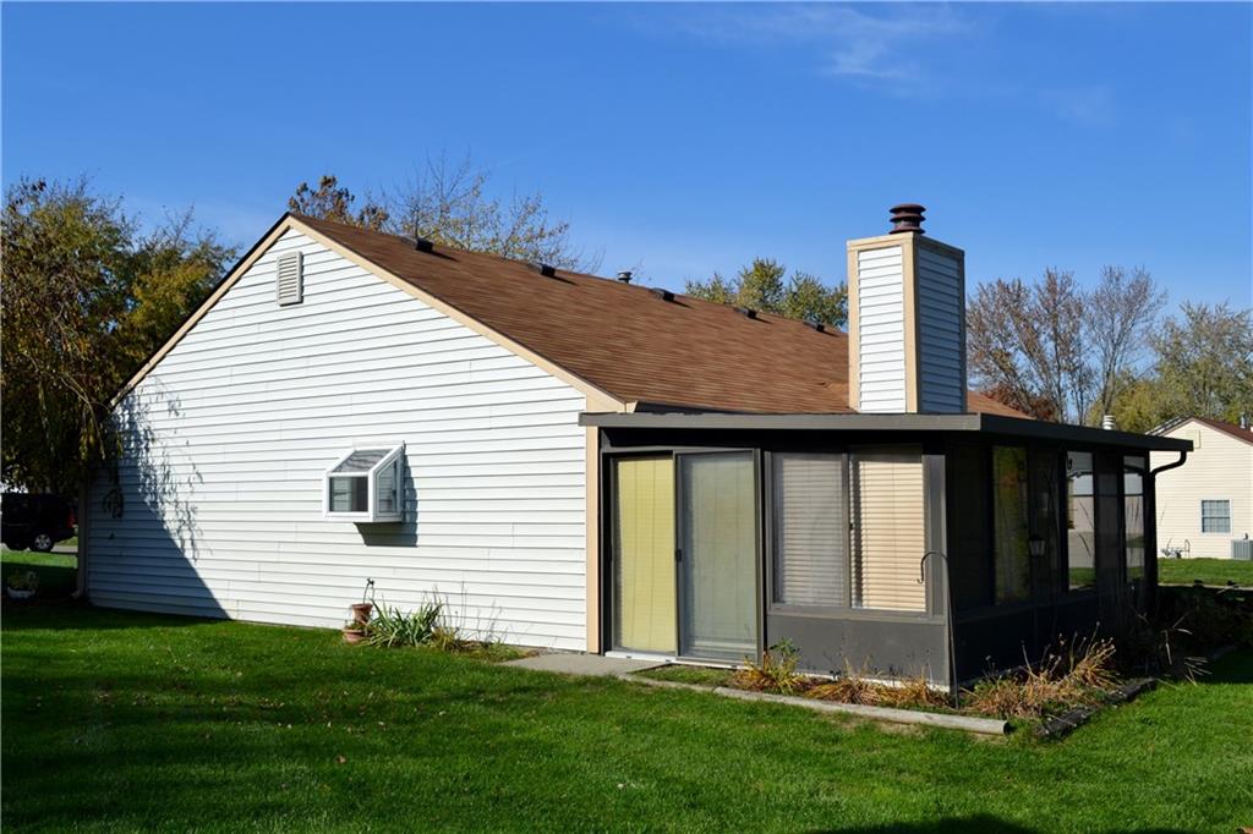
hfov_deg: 53.1
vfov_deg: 36.8
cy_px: 417
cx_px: 626
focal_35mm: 36
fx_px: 1253
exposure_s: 1/320
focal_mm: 24
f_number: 9
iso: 100
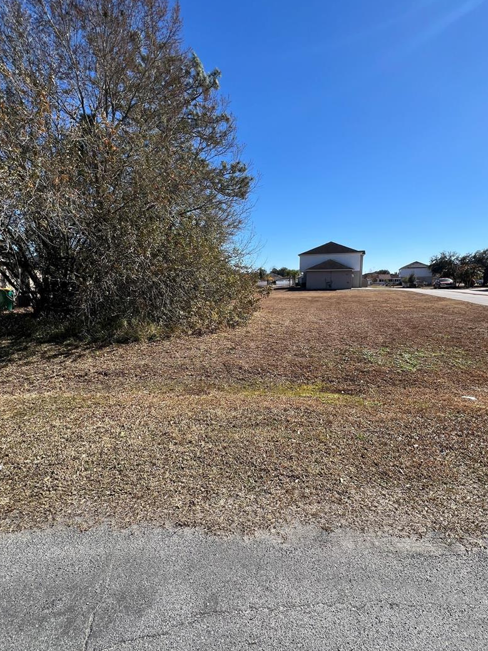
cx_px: 243
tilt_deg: -8.6
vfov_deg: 98.2
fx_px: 282
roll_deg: +0.6
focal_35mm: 15
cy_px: 332
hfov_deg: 81.7
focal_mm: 1.57
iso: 32
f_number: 1.8
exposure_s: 1/1292
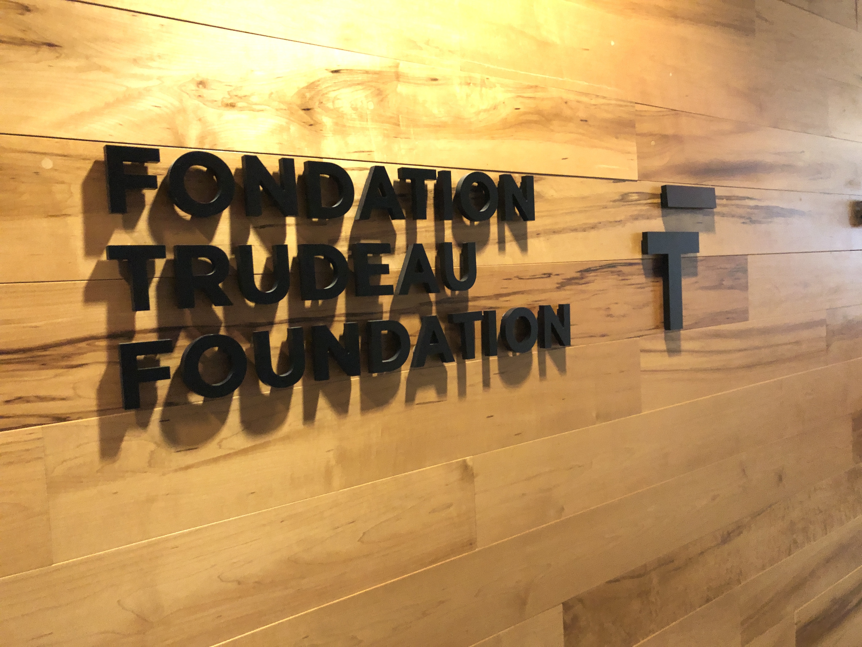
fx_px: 697
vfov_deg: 49.7
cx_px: 431
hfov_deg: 63.4
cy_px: 324
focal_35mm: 28
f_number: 1.8
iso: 125
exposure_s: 1/4
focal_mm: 4
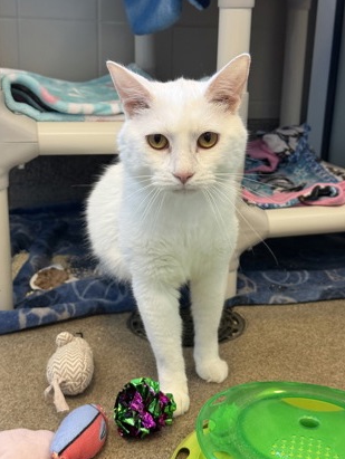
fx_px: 650
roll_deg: -1.9
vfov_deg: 38.9
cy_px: 232
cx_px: 171
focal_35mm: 49
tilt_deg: -14.4
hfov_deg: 29.7
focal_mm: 6.76
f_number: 1.78
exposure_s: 1/60
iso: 250
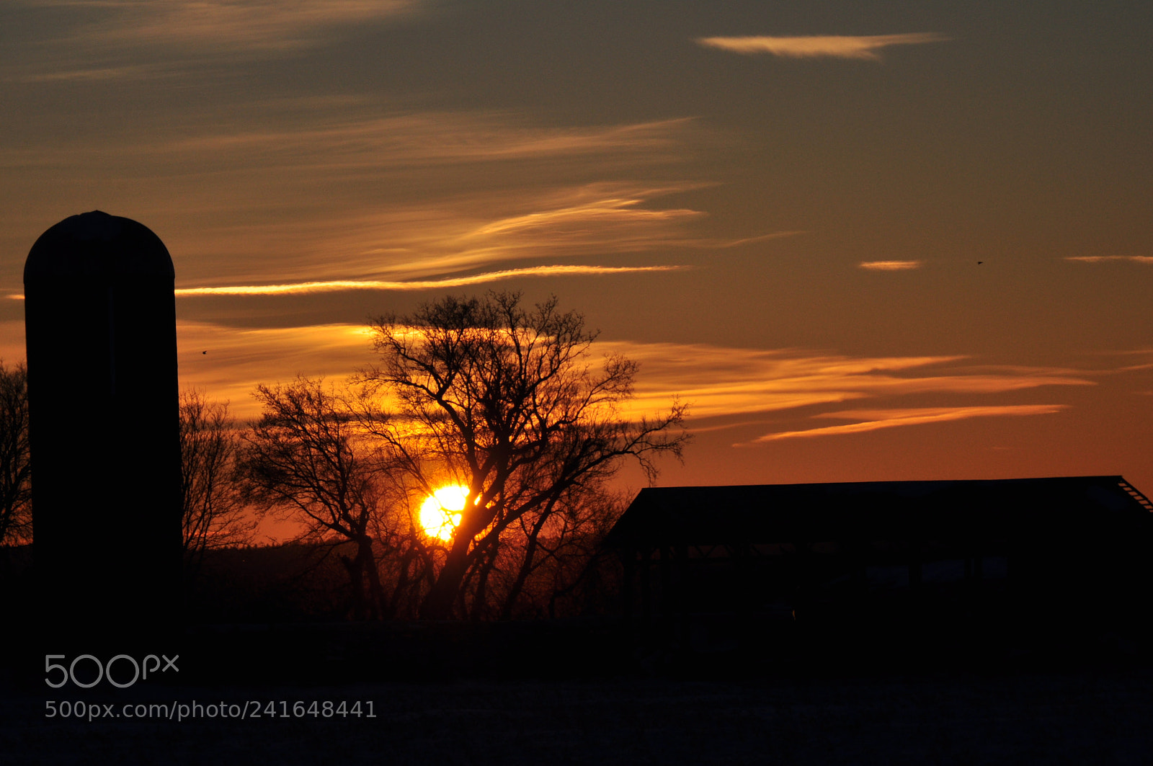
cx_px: 576
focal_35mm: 202
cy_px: 383
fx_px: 6478
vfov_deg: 6.8
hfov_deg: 10.2
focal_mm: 135
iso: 200
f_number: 16
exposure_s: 1/1000
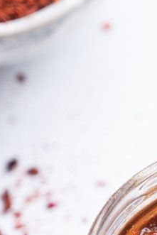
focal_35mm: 338
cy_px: 165
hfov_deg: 4.0
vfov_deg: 6.1
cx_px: 282
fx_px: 2209
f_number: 4.5
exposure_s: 1/100
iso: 160
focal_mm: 70
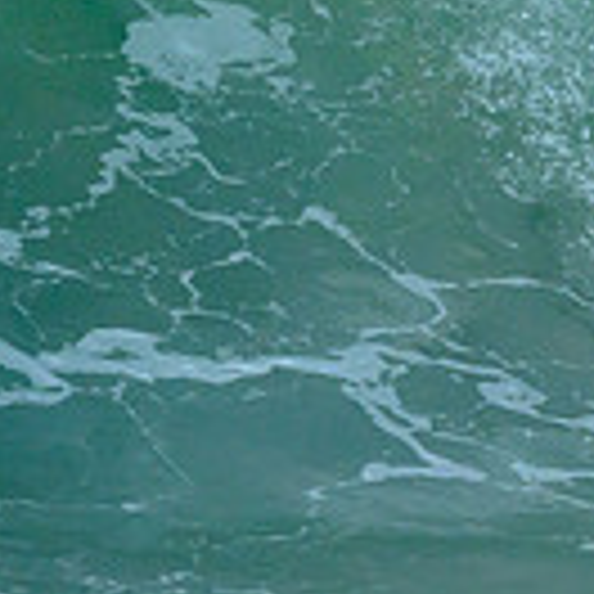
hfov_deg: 0.4
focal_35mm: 4098
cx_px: 1655
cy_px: -197
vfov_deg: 0.4
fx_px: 79558
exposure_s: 1/2000
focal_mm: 800
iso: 500
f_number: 6.3
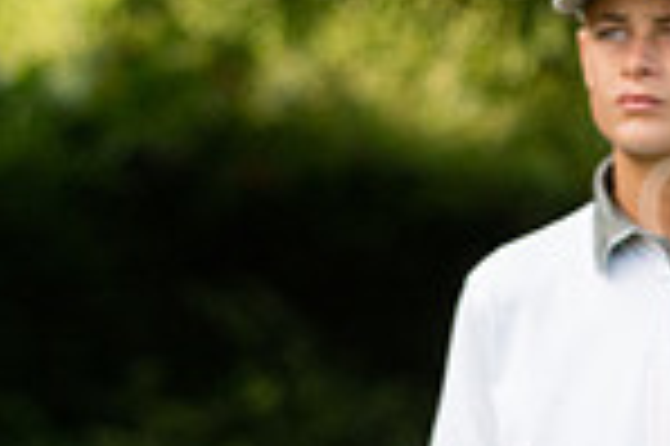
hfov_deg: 1.7
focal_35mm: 1230
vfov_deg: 1.1
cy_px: 484
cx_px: 1228
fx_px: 22866
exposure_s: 1/2000
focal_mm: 210
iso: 1250
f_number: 6.3
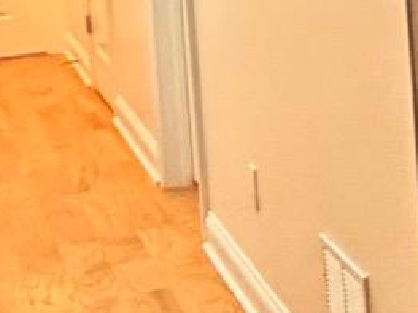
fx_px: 1316
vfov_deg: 12.8
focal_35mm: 109
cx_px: 1222
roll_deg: +1.8
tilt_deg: -4.5
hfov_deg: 11.5
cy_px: -178
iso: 1600
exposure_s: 1/30
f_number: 2.2
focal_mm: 2.22
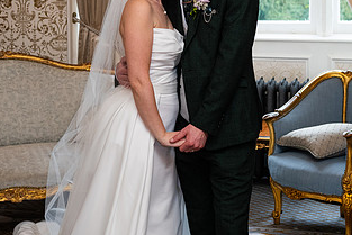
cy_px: 32
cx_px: 160
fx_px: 998
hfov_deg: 20.0
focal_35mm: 102
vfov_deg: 13.3
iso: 800
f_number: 5
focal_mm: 55
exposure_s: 1/160
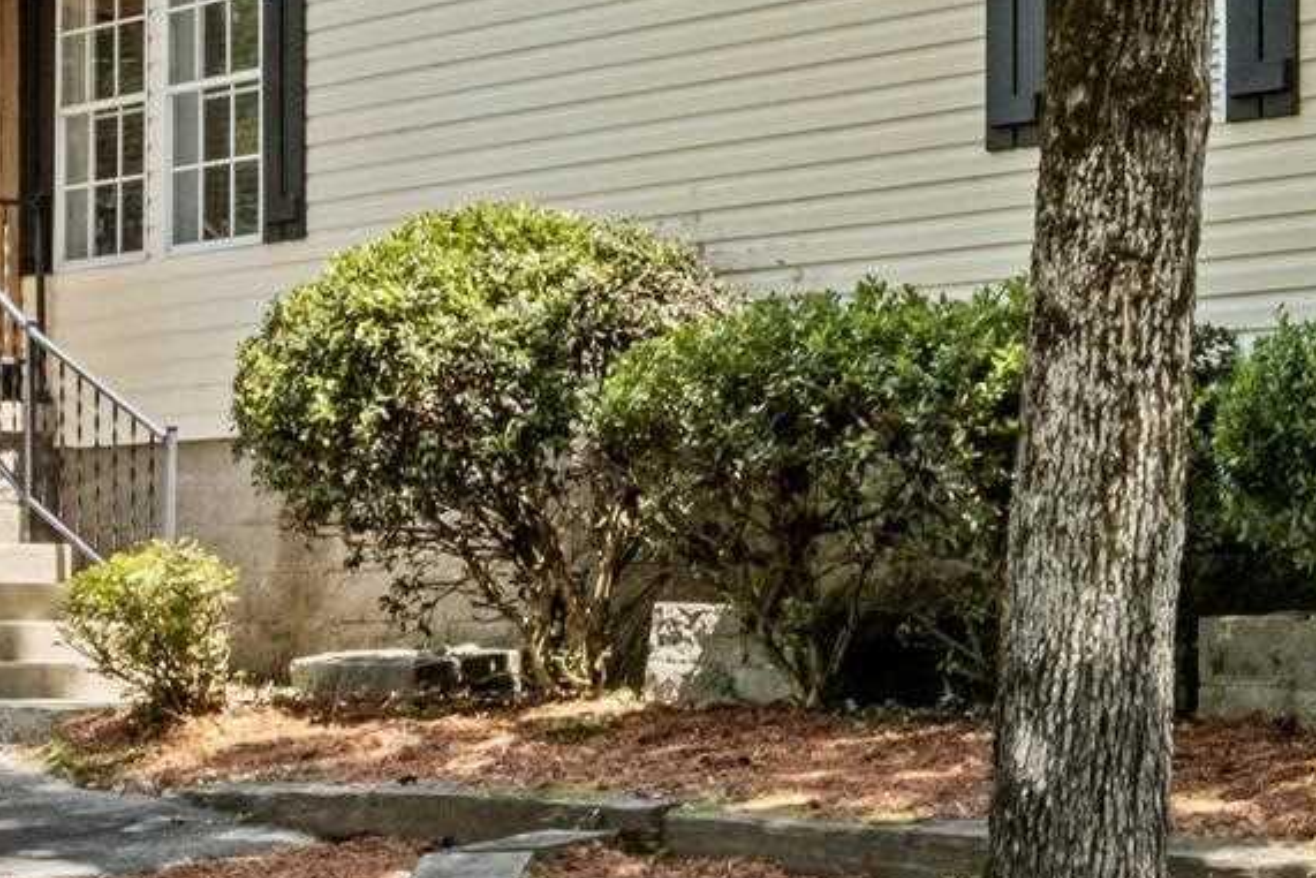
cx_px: 1162
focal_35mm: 105
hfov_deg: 19.1
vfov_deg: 13.0
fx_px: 3839
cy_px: 600
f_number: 10
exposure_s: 1/30
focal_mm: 15.9
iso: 400
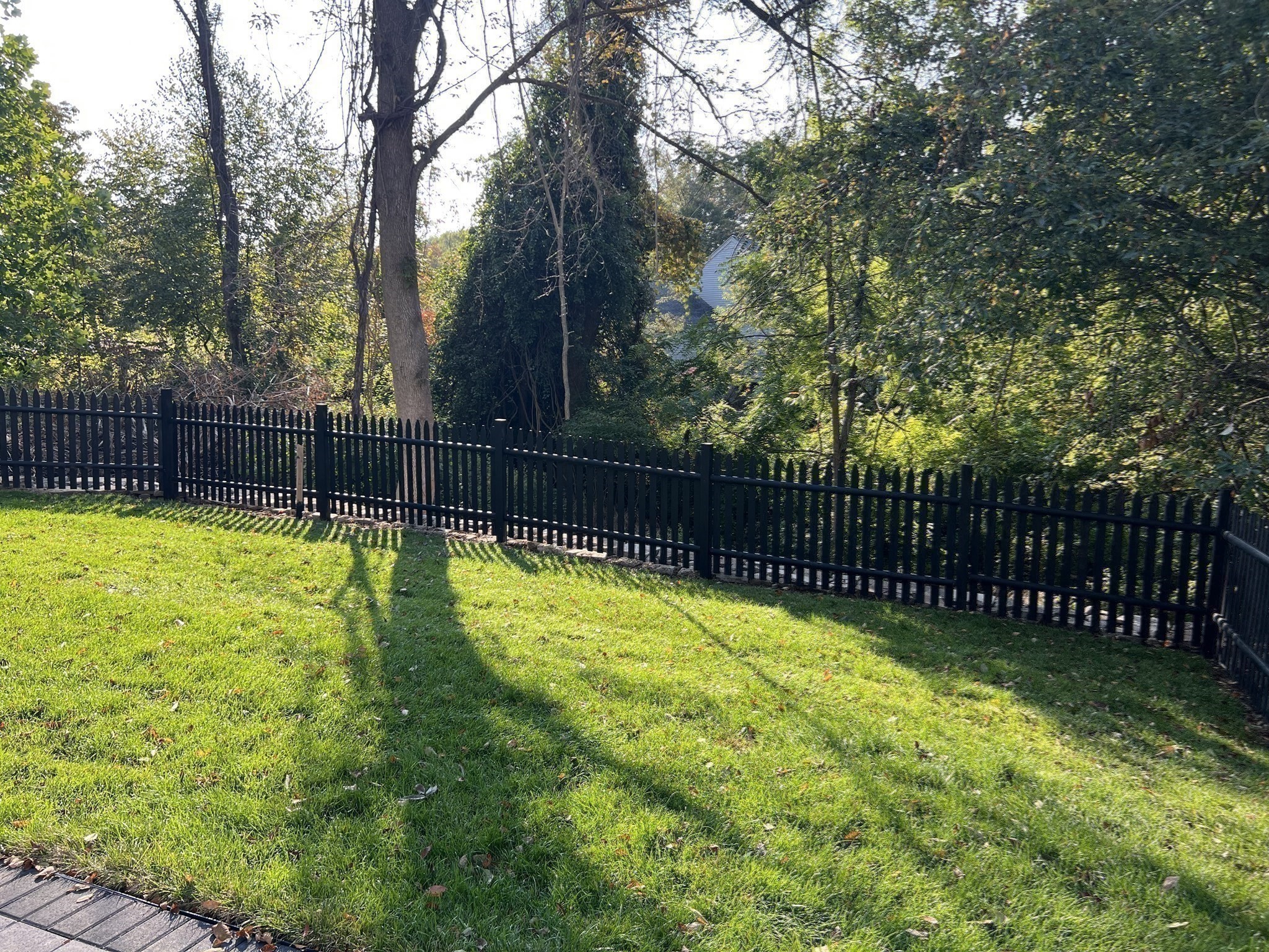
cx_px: 634
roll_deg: -0.8
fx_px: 953
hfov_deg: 67.3
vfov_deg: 53.1
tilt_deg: -8.5
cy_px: 476
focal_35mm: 26
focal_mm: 5.7
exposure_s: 1/674
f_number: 1.5
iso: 50
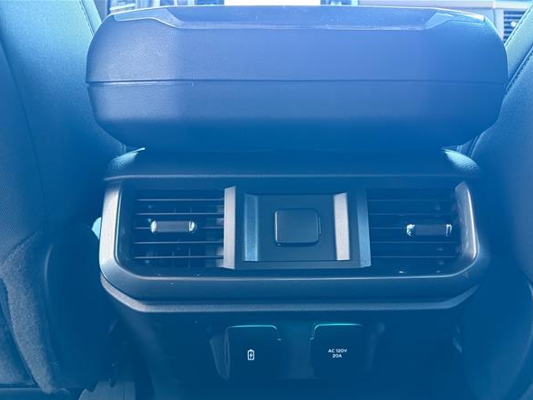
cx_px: 278
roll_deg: +0.4
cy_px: 216
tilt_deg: -16.6
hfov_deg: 67.3
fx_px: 400
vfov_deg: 53.0
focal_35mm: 26
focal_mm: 6.76
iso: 800
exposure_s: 1/47
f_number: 1.78
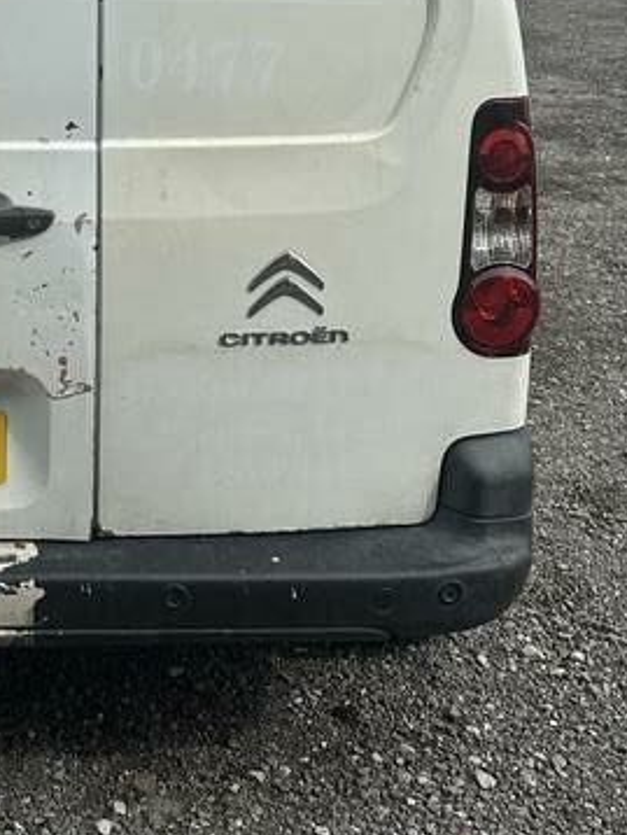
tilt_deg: -12.3
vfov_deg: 31.3
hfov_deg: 23.5
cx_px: 9
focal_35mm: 60
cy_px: 154
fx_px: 1447
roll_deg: -0.6
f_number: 1.78
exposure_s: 1/5525
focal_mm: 6.86
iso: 80
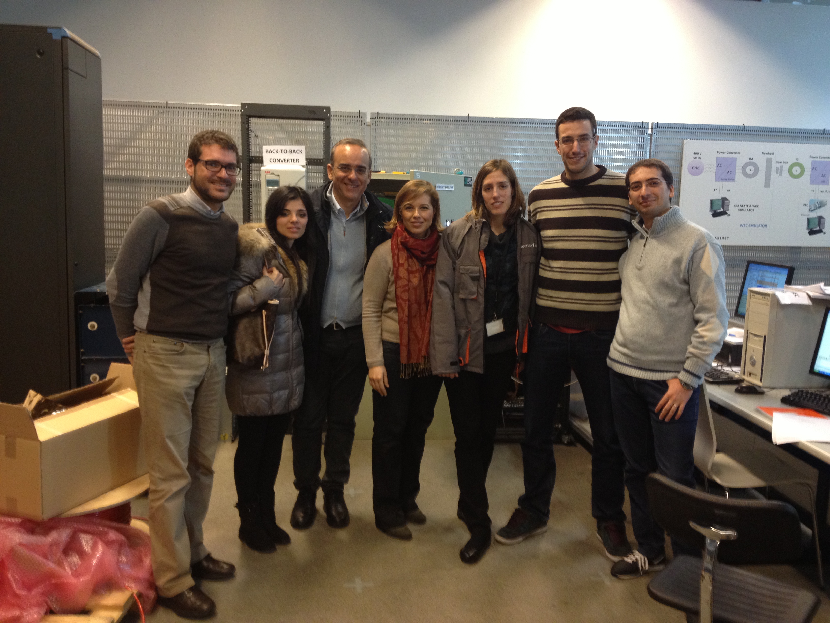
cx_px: 415
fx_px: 839
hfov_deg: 52.6
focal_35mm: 35
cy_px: 312
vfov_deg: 40.7
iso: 160
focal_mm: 4.28
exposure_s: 1/20
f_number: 2.4
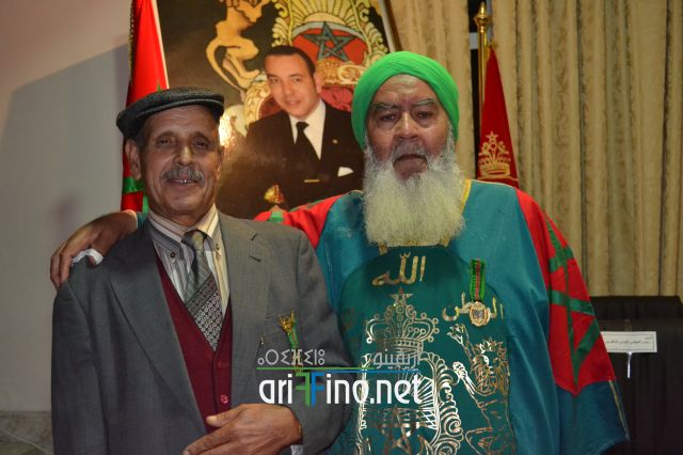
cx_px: 342
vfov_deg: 31.9
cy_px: 228
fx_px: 796
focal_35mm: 42
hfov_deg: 46.4
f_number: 4.5
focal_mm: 28
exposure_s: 1/60
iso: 3200
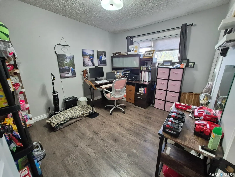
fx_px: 88
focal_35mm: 13
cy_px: 88
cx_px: 118
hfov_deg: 106.2
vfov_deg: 89.9
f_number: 2.2
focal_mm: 1.74
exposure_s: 1/60
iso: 1000
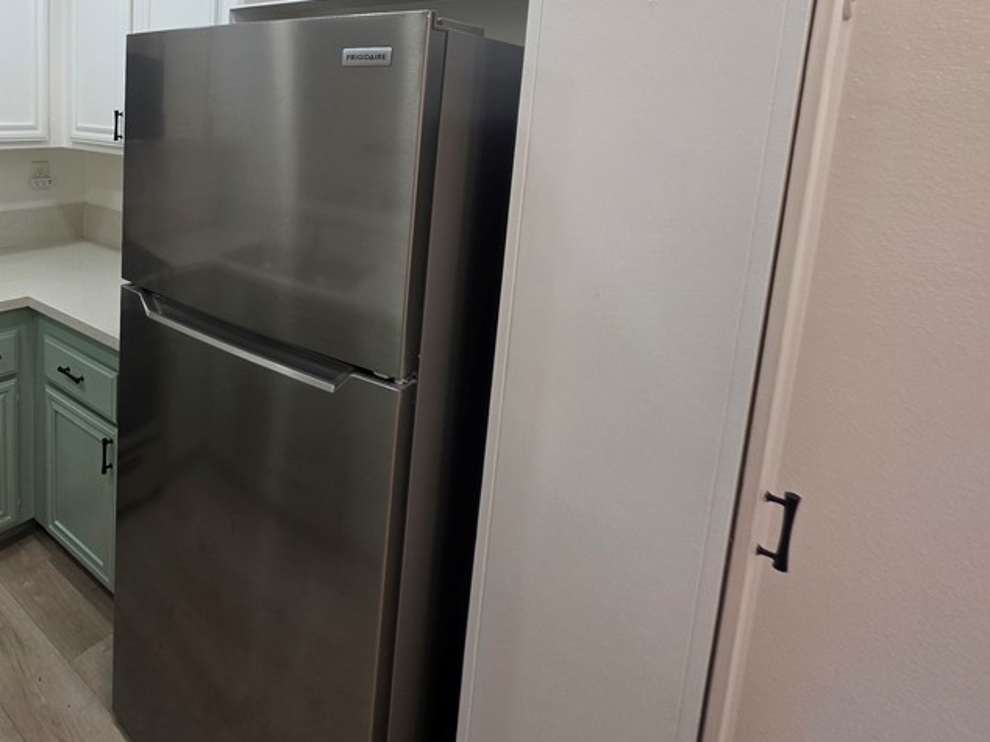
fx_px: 600
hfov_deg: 71.6
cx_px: 208
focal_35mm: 21
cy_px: 186
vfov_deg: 60.0
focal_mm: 2.2
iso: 64
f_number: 1.9
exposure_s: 1/120
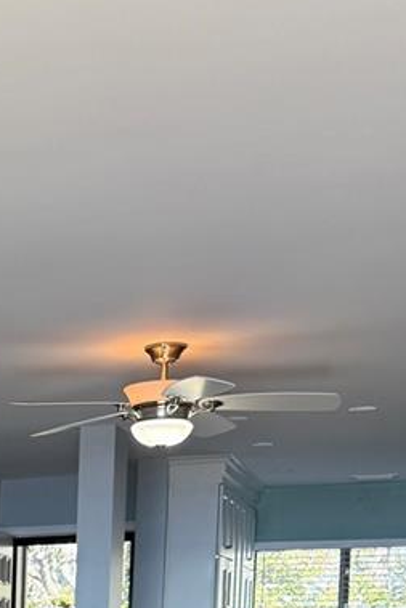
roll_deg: -0.4
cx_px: -278
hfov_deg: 15.4
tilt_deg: -5.7
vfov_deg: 22.8
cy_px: 792
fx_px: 1335
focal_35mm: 79
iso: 125
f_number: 1.78
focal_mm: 6.76
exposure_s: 1/185
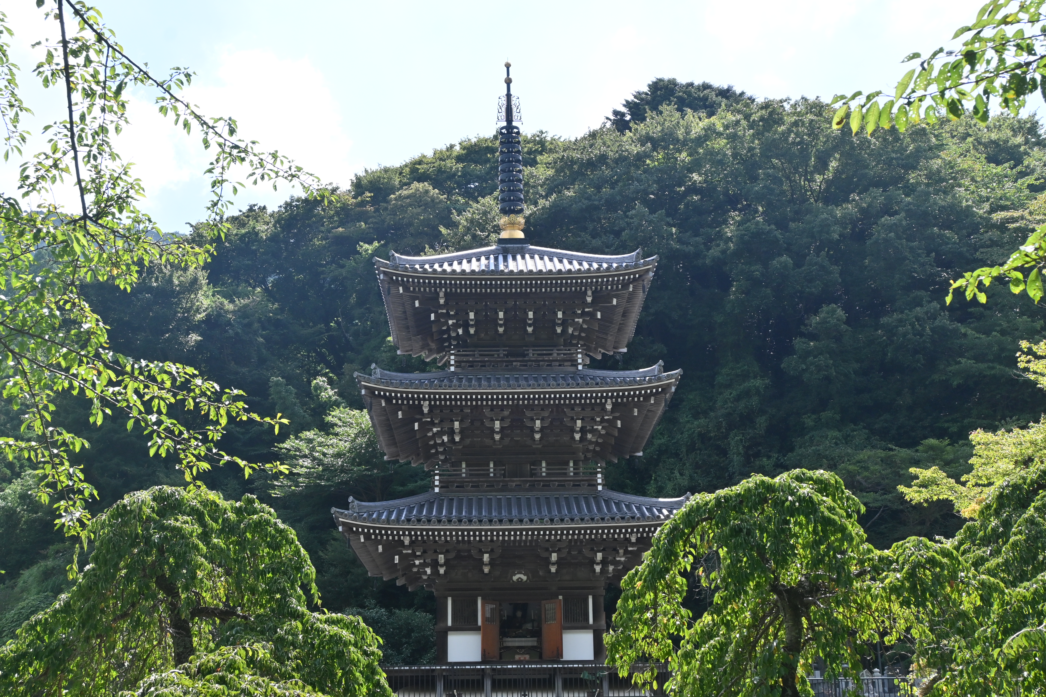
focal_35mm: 46
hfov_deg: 43.0
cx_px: 523
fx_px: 1329
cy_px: 348
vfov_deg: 29.4
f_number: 8
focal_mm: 30.5
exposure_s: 1/500
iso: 320
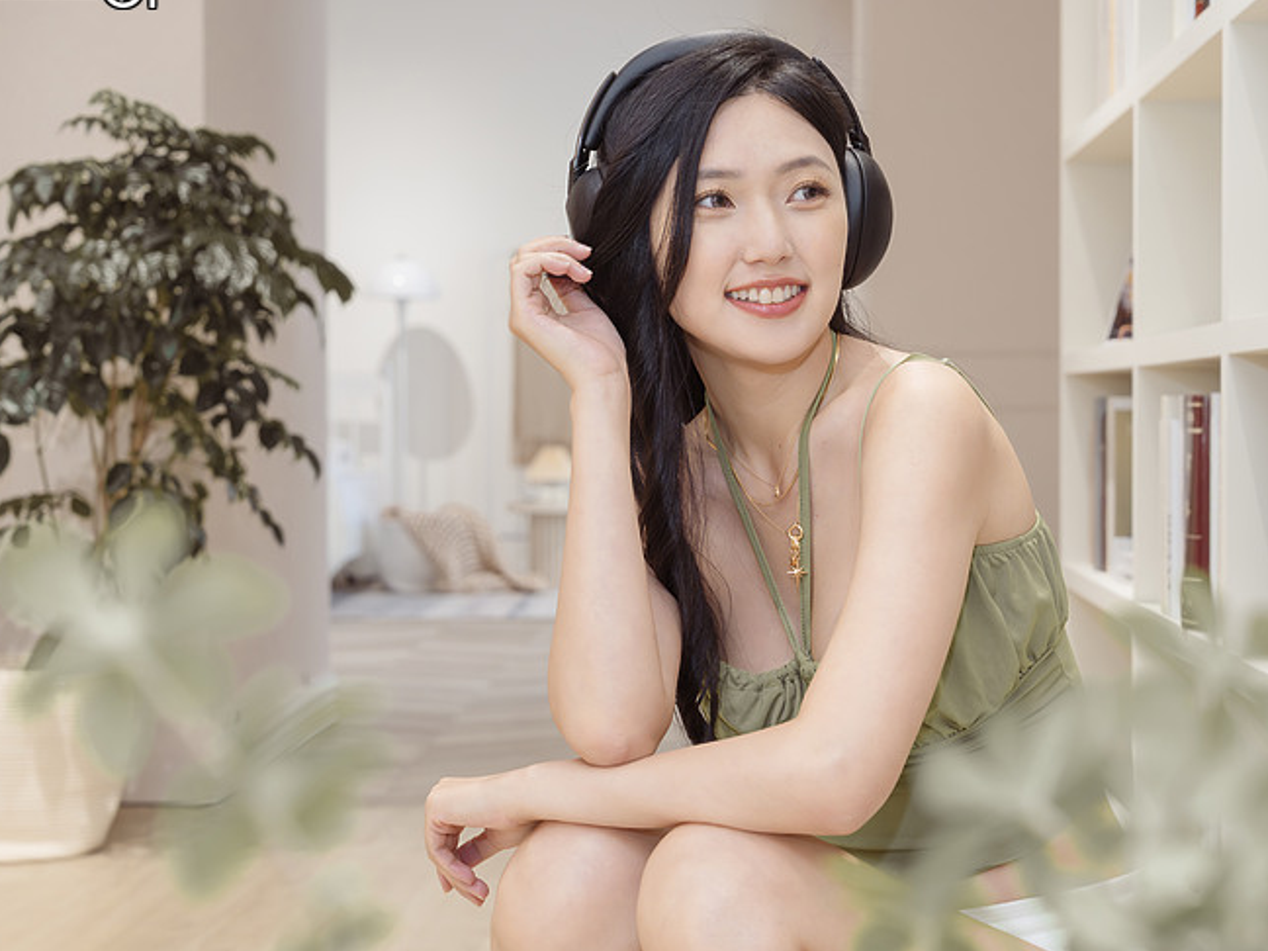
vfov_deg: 22.3
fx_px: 2418
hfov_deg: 29.4
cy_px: 460
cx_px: 640
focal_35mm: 66
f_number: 5.6
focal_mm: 57
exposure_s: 1/60
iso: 1600
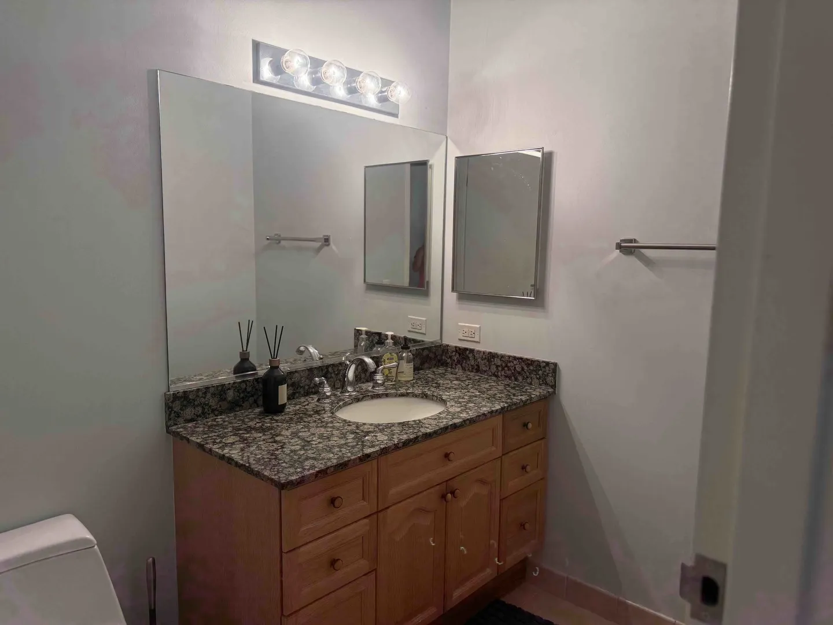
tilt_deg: -7.0
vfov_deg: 56.8
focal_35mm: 24
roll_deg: -0.9
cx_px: 416
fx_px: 578
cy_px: 312
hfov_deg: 71.6
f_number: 1.78
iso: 200
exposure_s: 1/126
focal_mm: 6.76
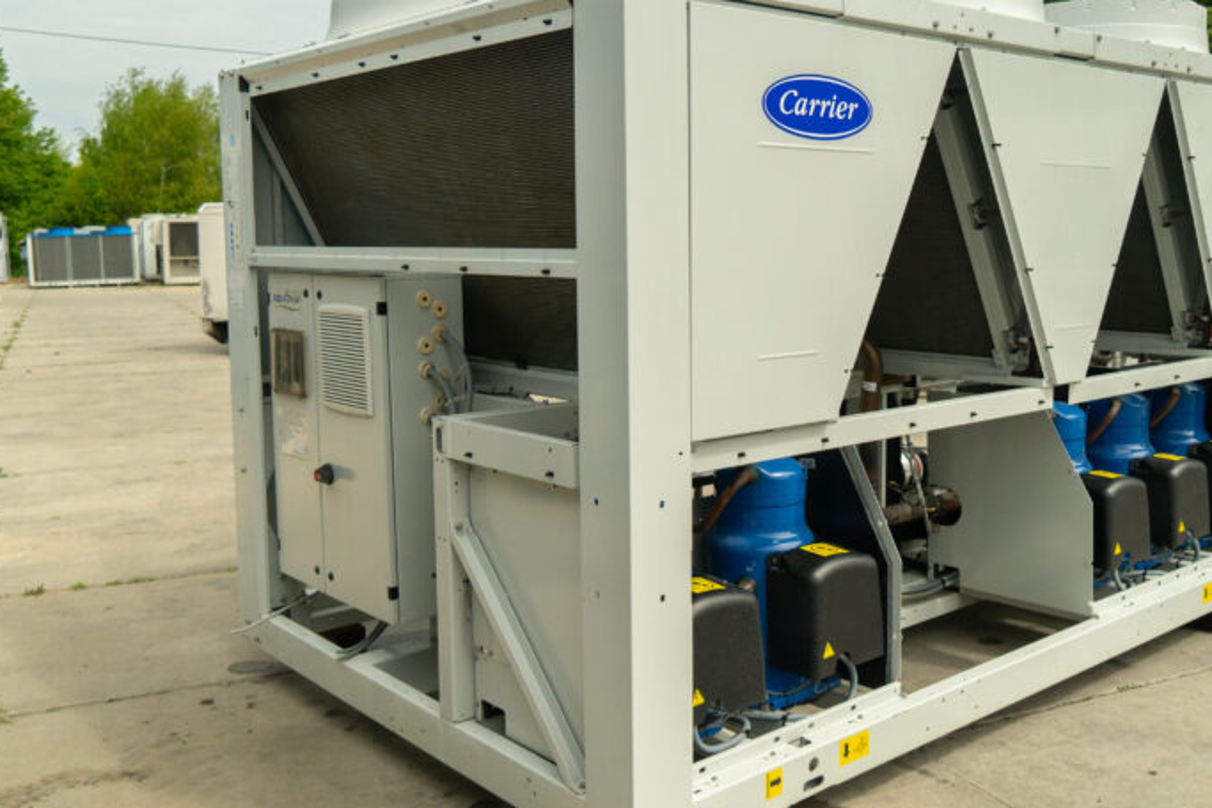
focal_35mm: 36
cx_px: 671
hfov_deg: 53.0
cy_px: 347
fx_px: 1212
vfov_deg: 36.8
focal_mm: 24
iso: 640
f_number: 4
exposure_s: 1/4000
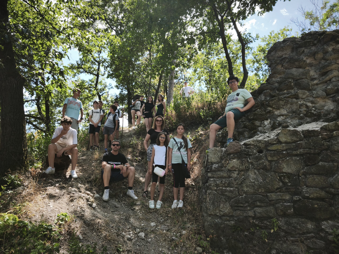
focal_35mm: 23
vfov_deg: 58.9
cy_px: 127
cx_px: 170
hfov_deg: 73.9
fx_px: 225
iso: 50
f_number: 1.7
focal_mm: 5.35
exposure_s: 1/595
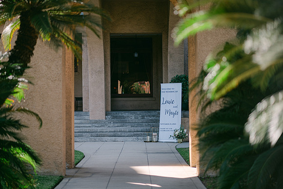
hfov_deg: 23.8
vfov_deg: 16.0
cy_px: 94
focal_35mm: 85
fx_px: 671
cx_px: 142
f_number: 1.8
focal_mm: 85
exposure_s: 1/1000
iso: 100
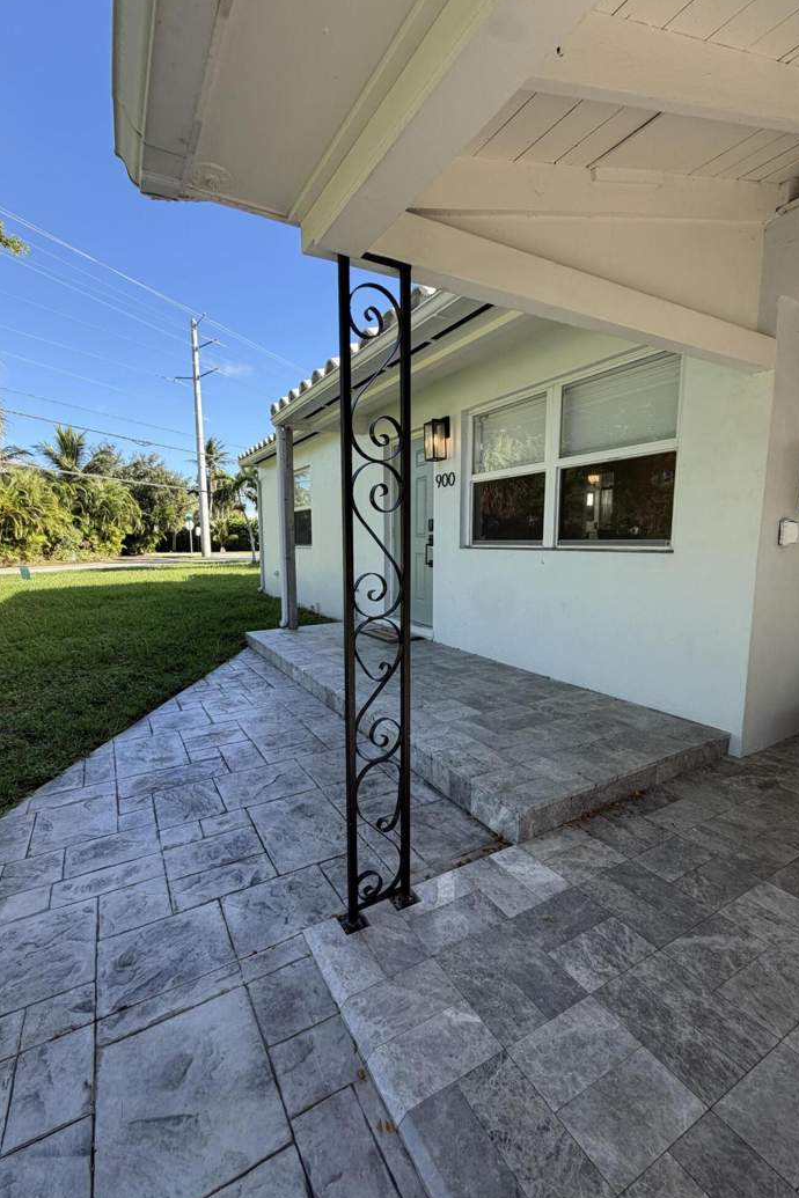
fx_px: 499
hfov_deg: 77.2
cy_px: 605
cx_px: 368
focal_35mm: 15
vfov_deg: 100.4
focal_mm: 2.22
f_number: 2.2
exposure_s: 1/502
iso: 64
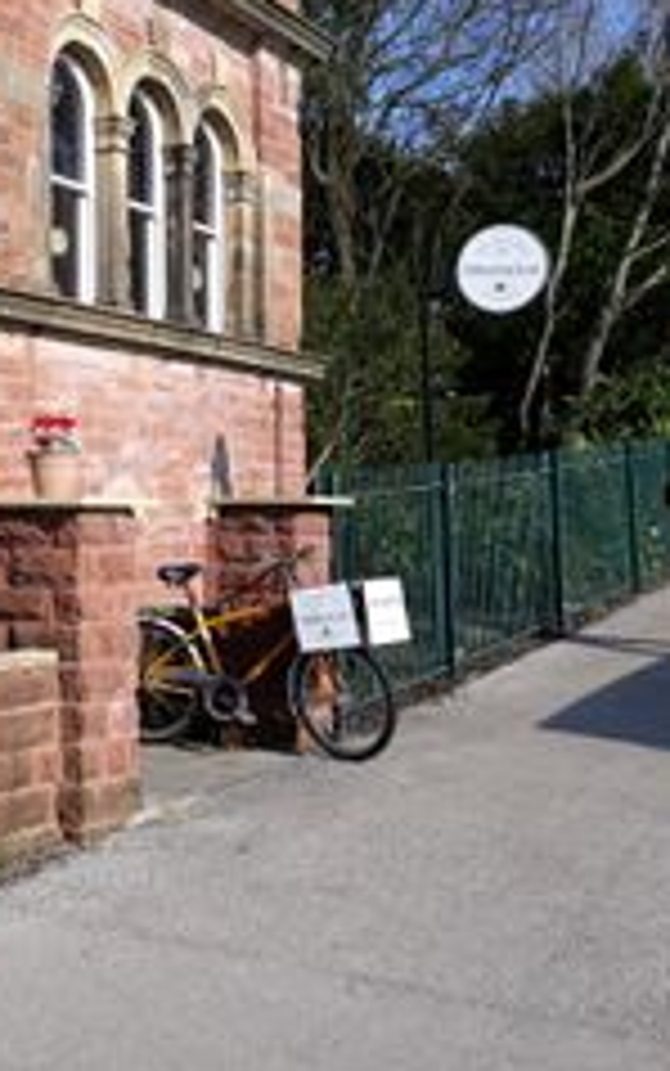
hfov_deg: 24.7
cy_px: 418
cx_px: -99
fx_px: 1401
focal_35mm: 48
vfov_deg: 41.6
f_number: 1.7
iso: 40
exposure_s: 1/1238
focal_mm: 3.71
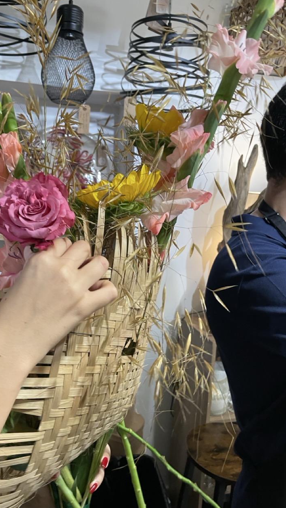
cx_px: 107
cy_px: 252
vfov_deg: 66.1
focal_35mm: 29
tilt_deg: -10.1
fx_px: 391
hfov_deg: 39.9
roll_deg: -2.8
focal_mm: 4.2
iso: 160
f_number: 1.6
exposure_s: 1/50
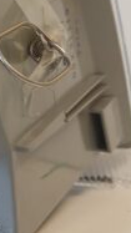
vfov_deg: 22.6
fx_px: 563
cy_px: 2
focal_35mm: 91
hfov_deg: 12.4
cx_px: -82
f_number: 1.8
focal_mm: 3.98
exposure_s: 1/50
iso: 80
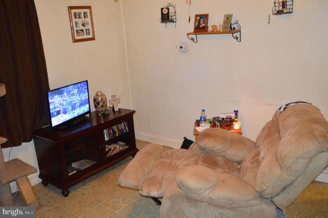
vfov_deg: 43.5
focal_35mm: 30
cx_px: 164
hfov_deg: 62.0
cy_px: 109
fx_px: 273
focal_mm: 20
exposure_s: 1/60
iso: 3200
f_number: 3.8
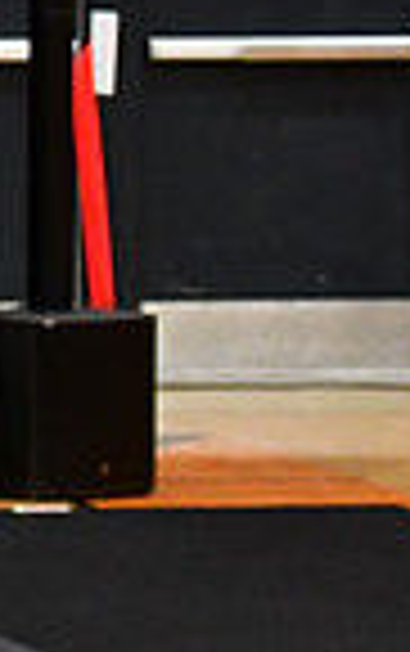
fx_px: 9804
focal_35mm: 550
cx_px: -820
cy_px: 160
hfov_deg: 2.4
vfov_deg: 3.8
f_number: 4
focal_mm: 90
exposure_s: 1/500
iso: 4000
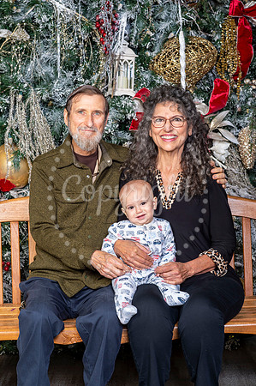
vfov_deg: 23.9
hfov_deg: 16.0
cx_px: 128
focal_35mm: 85
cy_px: 193
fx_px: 909
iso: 400
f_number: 8
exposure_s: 1/125
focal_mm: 85
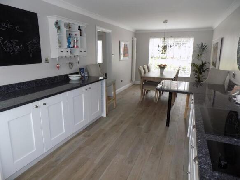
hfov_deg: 73.9
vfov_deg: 58.9
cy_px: 90
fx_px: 159
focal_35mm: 23
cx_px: 120
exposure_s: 1/30
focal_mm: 4
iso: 125
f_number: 3.1
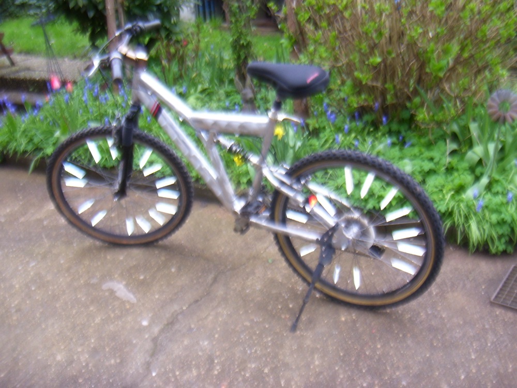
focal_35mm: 37
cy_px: 194
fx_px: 553
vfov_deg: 38.7
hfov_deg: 50.1
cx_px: 258
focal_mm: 6
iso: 80
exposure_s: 1/60
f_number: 2.7
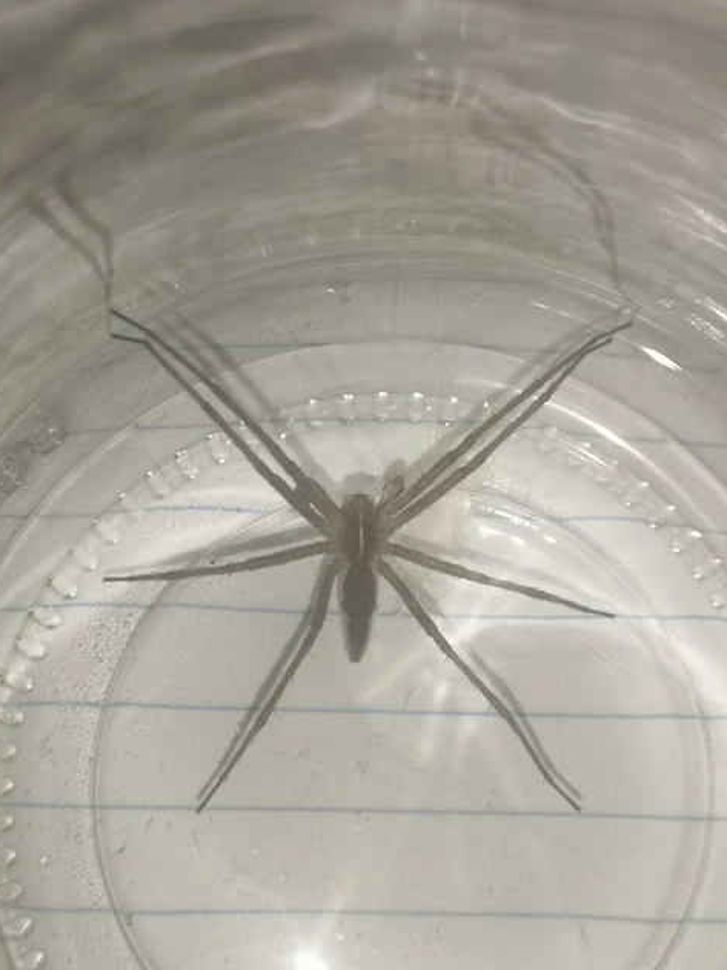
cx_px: 360
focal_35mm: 69
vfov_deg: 28.2
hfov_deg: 21.3
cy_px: 490
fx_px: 1933
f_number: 1.8
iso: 64
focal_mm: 5.58
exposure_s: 1/50
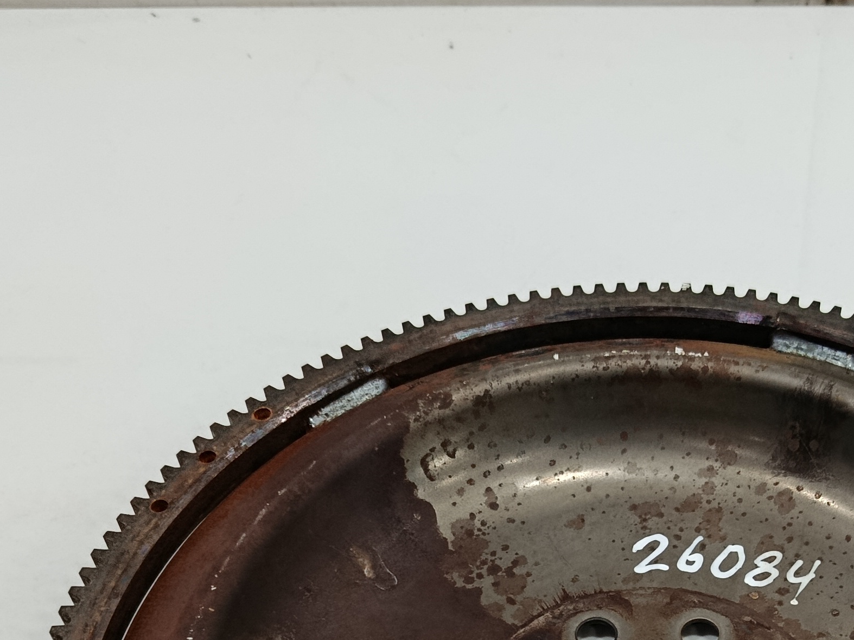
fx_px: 1505
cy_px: 790
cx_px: 679
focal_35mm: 61
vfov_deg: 22.0
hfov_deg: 30.9
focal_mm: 5.24
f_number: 1.7
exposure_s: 1/100
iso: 973
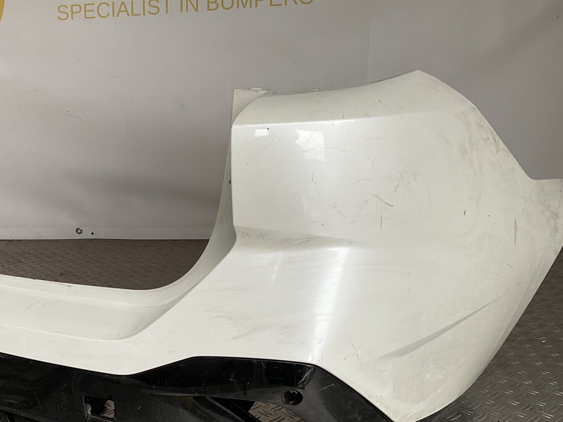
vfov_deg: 32.5
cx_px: 158
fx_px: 716
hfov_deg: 42.0
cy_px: 291
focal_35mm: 44
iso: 40
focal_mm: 3
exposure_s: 1/50
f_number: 1.8
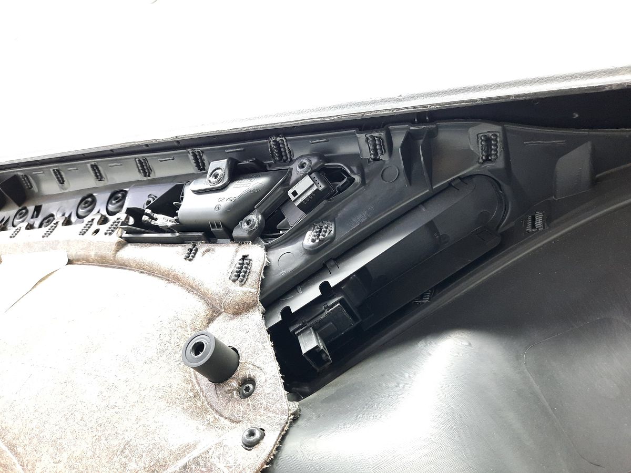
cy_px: 236
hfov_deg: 69.4
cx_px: 316
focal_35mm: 25
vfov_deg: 54.9
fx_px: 456
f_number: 2
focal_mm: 4.6
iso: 320
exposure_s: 1/33
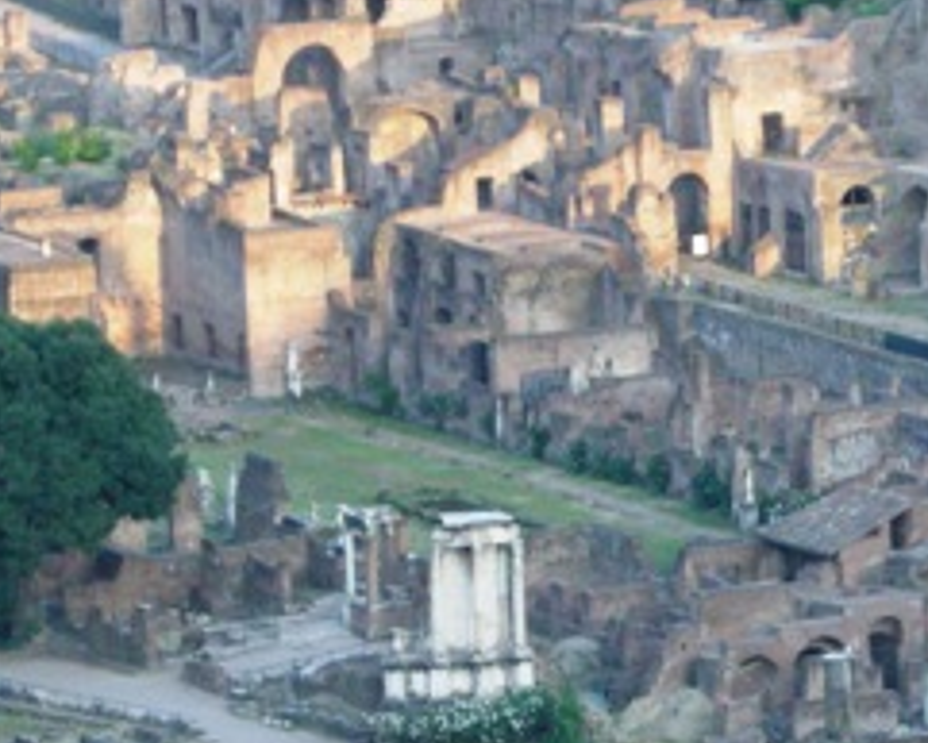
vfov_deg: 4.8
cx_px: 963
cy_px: 477
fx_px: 8957
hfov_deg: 5.9
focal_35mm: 326
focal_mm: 26.3
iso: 298
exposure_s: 1/125
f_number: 5.3
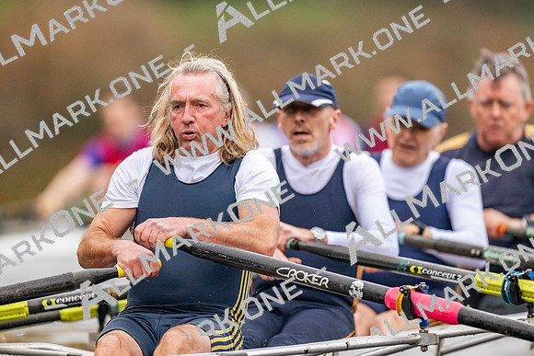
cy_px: 178
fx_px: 8902
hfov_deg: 3.4
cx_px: 267
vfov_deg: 2.3
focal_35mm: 600
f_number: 4
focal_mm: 600
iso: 4500
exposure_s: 1/2500
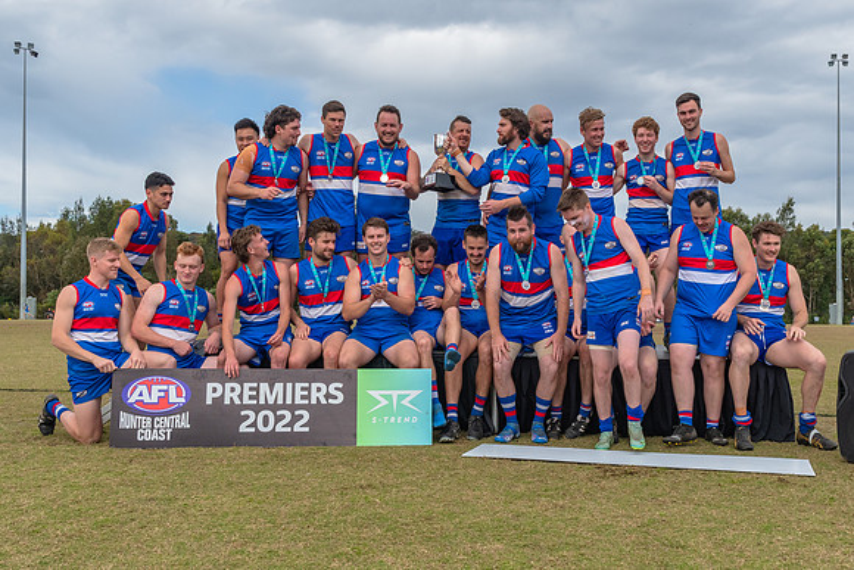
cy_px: 272
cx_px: 480
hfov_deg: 48.2
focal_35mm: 40
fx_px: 953
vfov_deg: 33.3
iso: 400
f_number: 8
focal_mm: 22
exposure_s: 1/1000
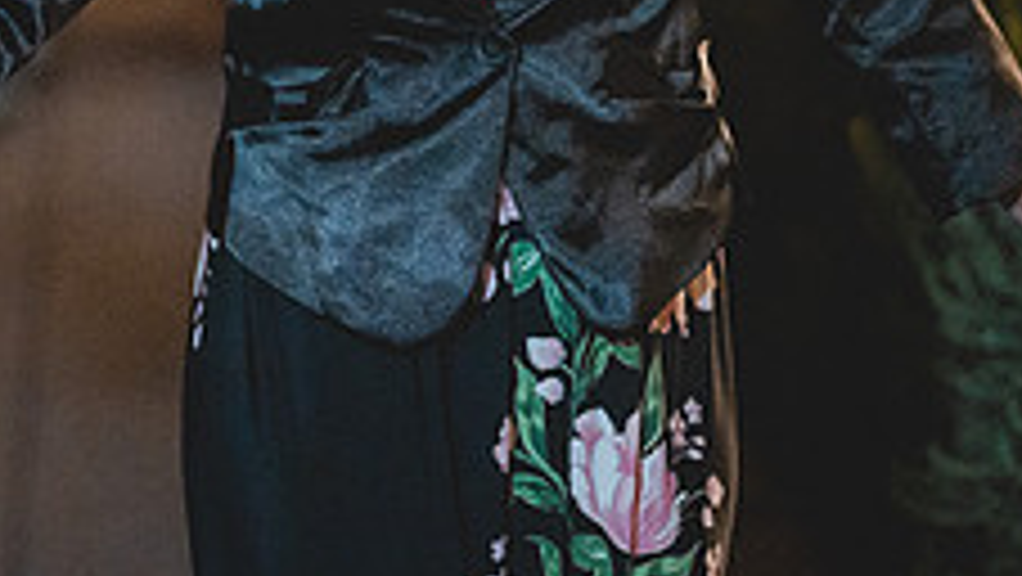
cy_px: -128
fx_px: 3633
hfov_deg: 15.9
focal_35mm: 134
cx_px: 144
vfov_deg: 9.0
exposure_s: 1/250
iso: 8000
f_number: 1.2
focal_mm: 50
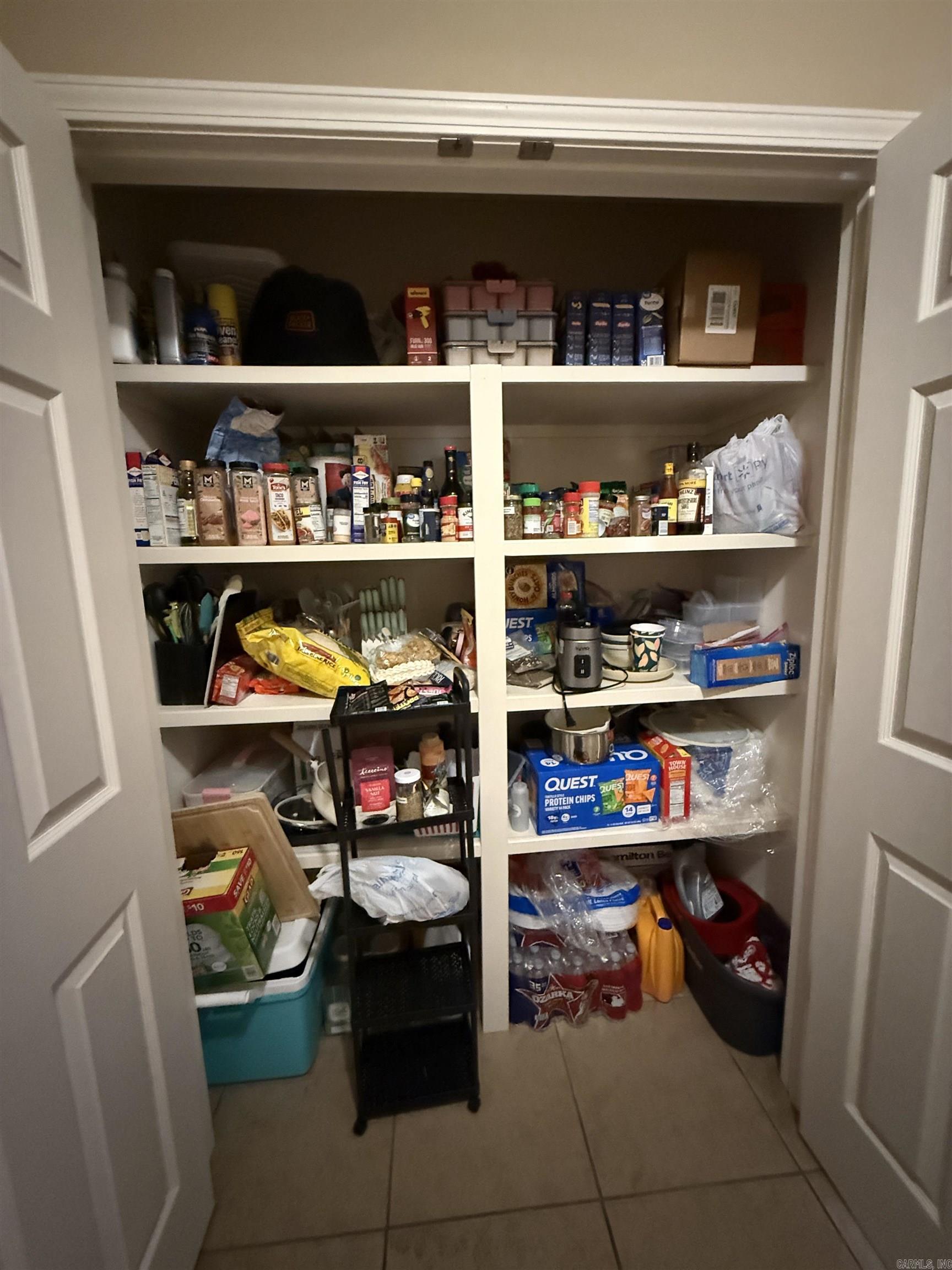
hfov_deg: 85.7
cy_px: 635
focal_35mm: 14
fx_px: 513
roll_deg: +1.7
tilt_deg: -9.0
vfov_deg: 102.1
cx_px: 476
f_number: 2.2
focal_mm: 2.22
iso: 1600
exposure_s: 1/40
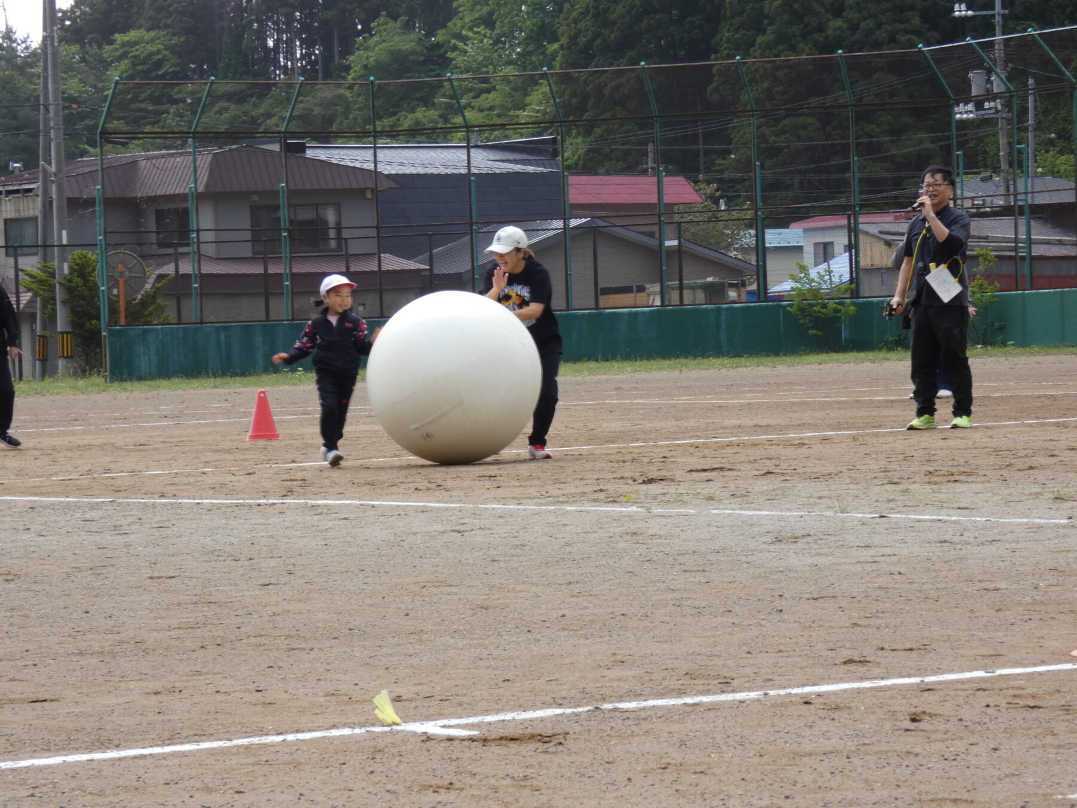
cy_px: 404
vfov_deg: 11.6
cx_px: 538
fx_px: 3982
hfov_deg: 15.4
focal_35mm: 128
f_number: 5.2
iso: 80
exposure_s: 1/125
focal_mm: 22.9
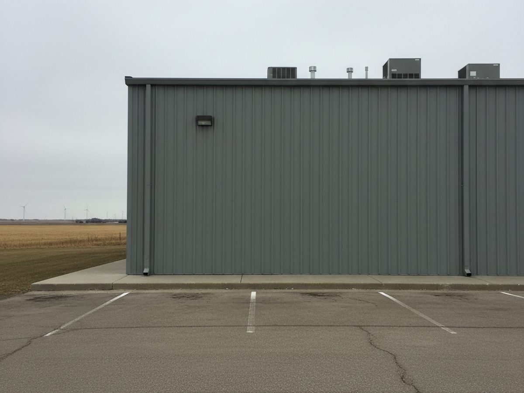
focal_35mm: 23
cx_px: 262
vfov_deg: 58.9
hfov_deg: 73.9
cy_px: 196
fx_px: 348
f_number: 1.8
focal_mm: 6.4
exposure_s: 1/1698
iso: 565
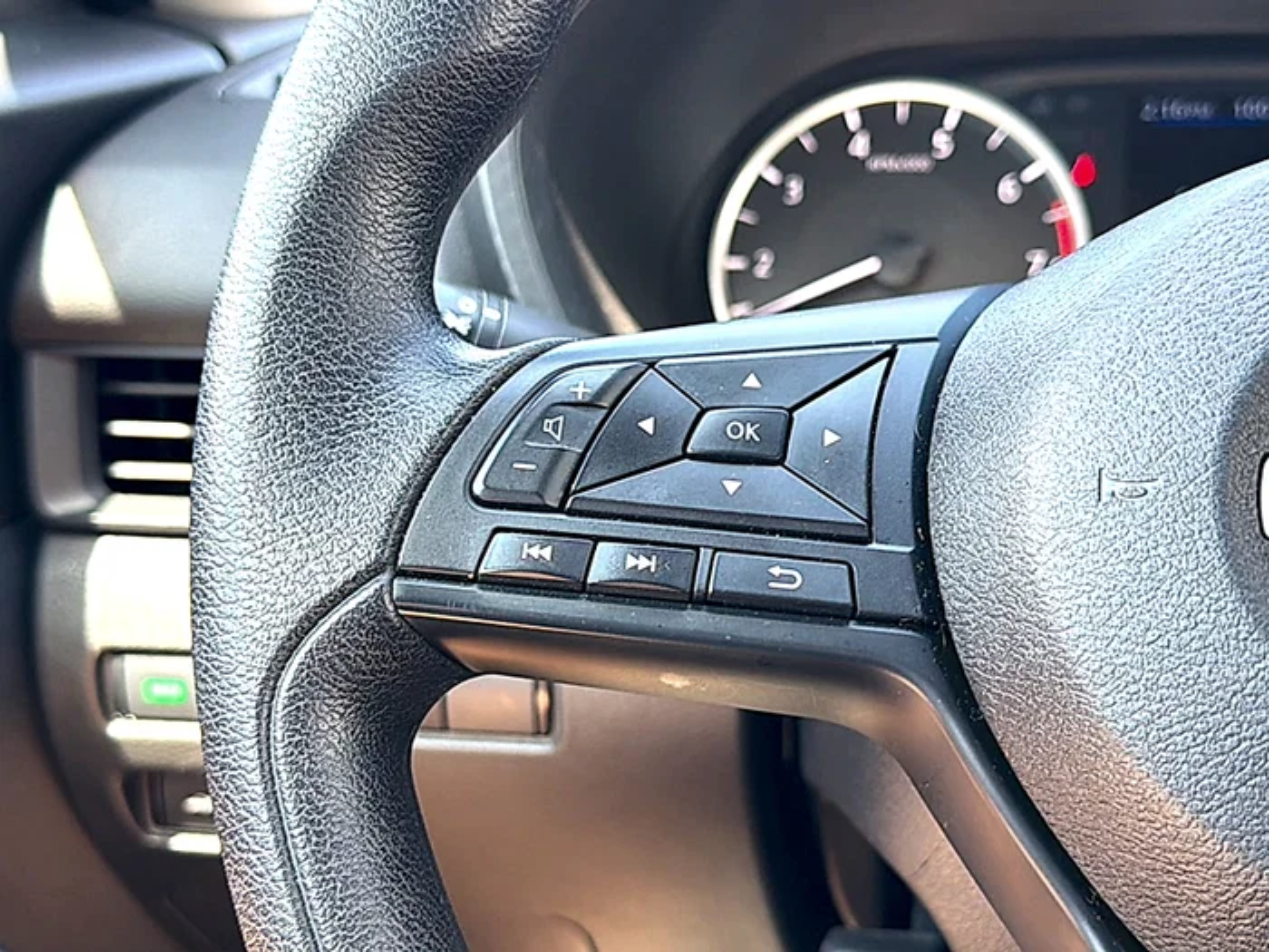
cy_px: 476
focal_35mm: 36
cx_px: 634
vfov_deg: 39.7
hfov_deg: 51.4
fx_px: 1320
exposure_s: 1/123
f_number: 1.78
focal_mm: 6.76
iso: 64
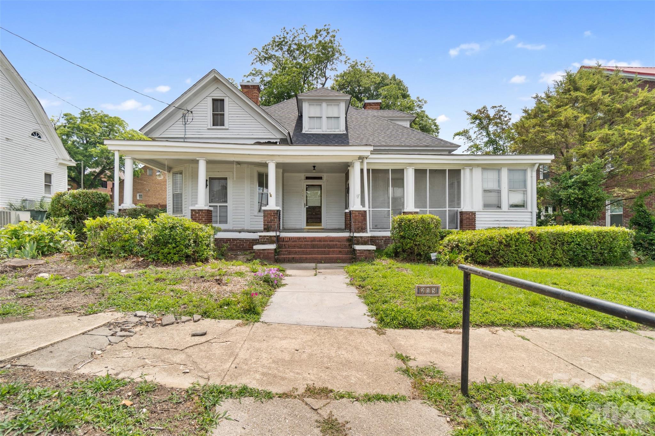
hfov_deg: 100.4
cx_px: 328
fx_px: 273
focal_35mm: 15
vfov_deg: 77.3
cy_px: 218
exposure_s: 1/200
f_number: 7.1
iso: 100
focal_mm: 10
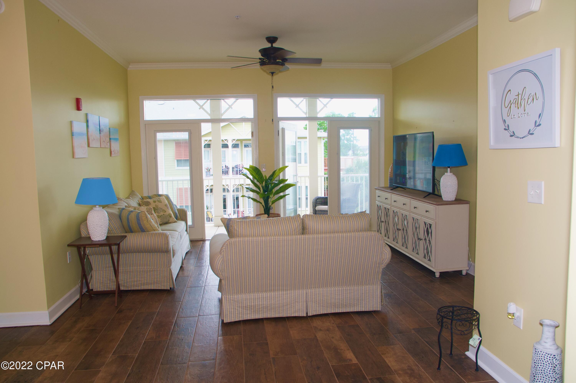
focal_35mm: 26
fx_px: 407
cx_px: 288
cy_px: 192
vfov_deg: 50.3
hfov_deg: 70.5
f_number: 4
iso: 400
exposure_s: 1/100
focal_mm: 17
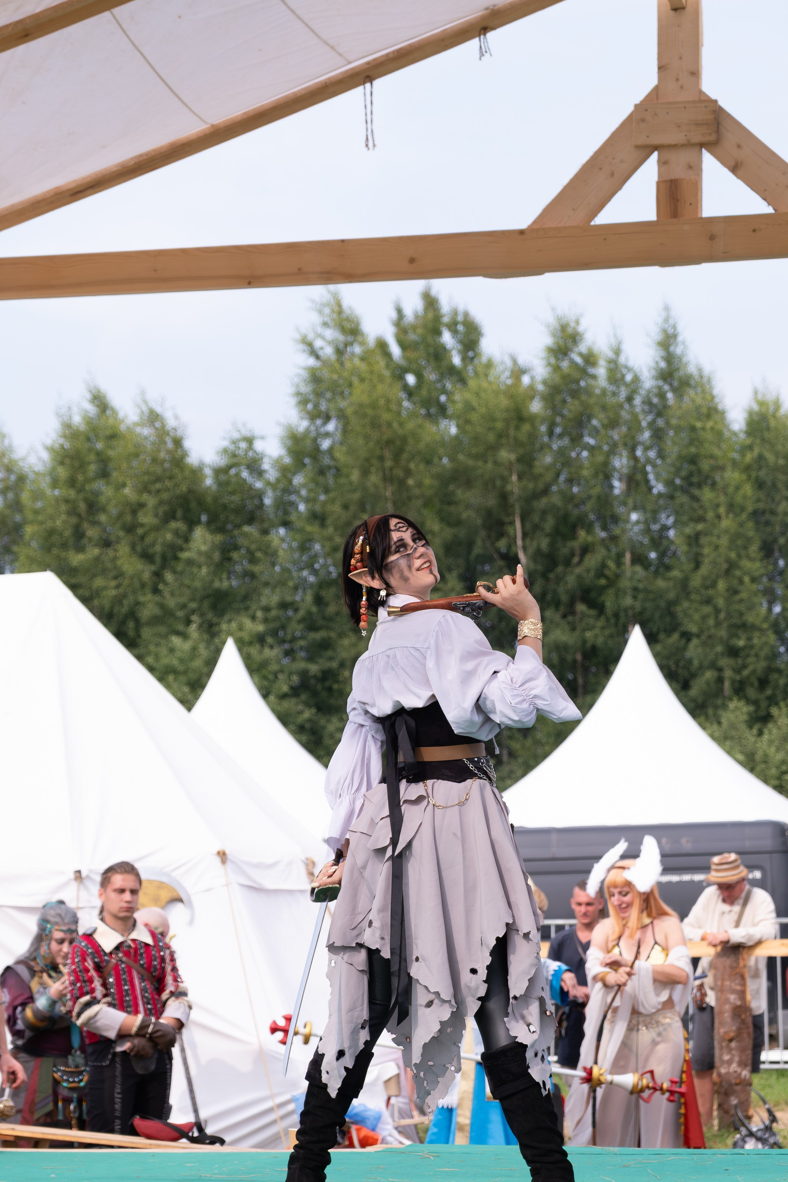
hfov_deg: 13.3
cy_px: 683
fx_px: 3381
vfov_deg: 19.8
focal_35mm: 103
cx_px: 436
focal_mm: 55
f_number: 4
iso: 320
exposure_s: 1/1250
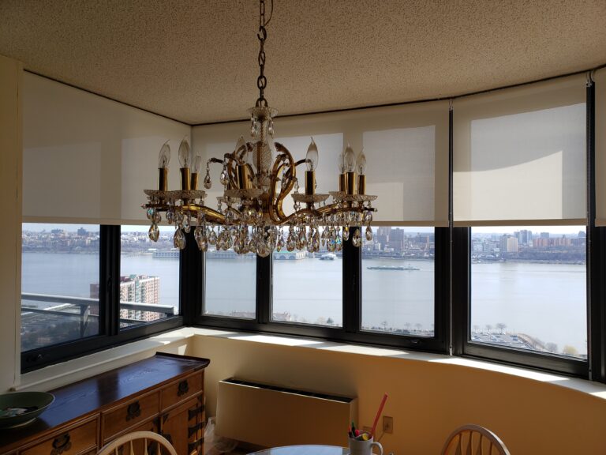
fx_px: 455
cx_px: 303
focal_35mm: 26
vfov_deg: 53.1
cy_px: 228
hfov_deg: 67.3
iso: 50
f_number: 2.4
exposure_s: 1/281
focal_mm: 4.3
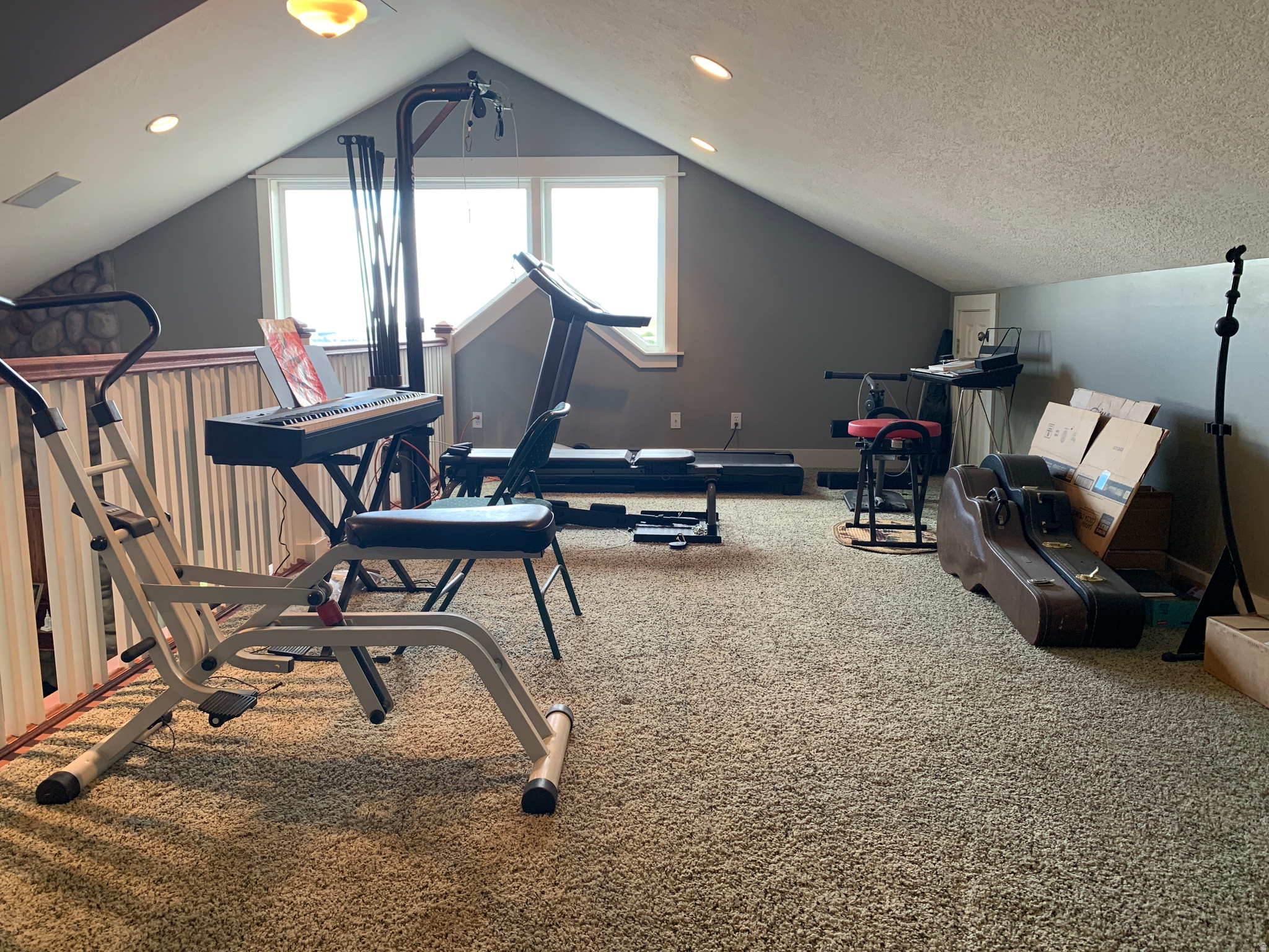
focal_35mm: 26
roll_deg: +0.0
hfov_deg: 67.3
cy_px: 476
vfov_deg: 53.1
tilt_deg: -8.9
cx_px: 634
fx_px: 953
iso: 100
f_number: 1.8
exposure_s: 1/60
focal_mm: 4.25
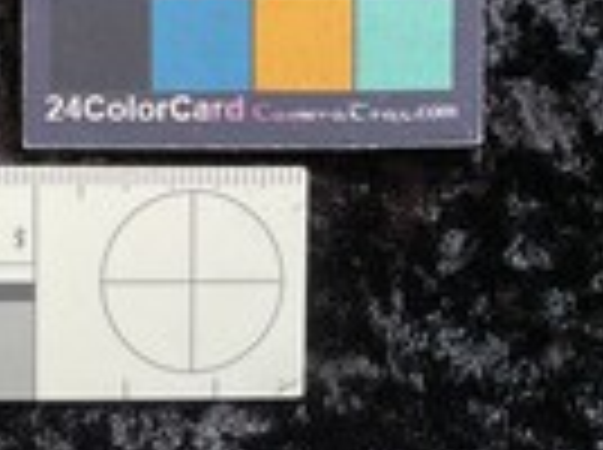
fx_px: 1322
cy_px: -88
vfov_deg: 18.3
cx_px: -158
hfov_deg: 23.1
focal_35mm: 76
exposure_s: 1/50
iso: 64
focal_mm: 3
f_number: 1.8
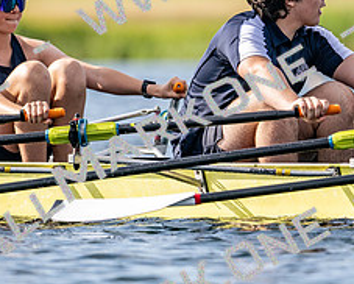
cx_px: 270
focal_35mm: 959
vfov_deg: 1.6
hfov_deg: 2.0
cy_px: 40
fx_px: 10056
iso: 450
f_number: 4.5
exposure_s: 1/2500
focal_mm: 400
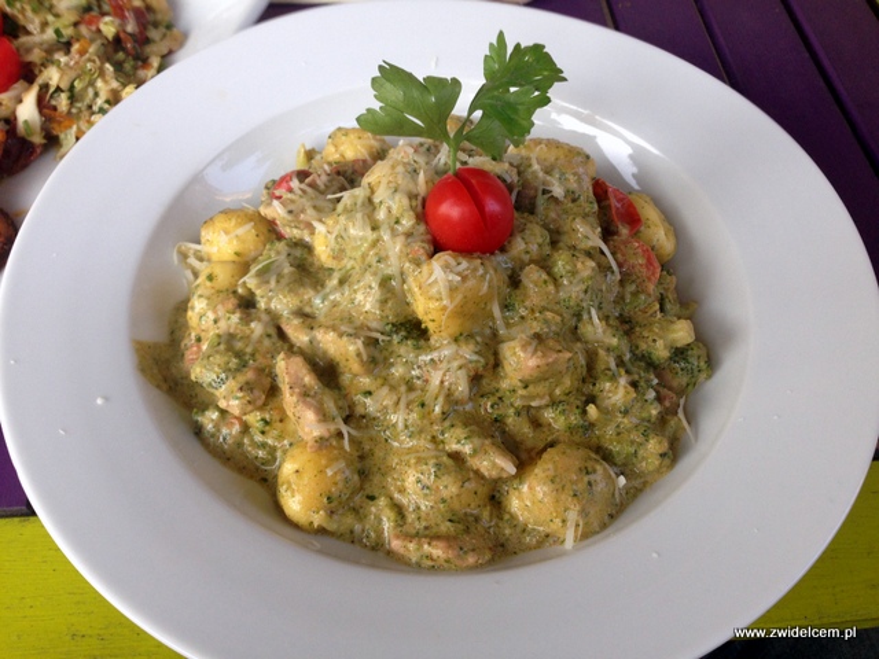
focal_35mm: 33
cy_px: 330
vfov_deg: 42.9
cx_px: 440
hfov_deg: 55.4
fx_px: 838
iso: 50
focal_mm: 4.12
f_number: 2.4
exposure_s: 1/120
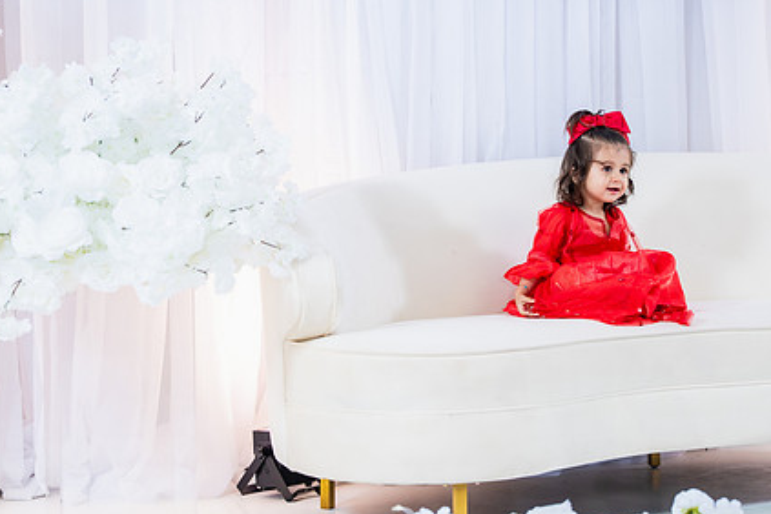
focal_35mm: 96
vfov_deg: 14.2
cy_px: 291
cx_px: 490
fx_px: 2056
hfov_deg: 21.2
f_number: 2.8
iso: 640
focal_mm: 70
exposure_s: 1/160
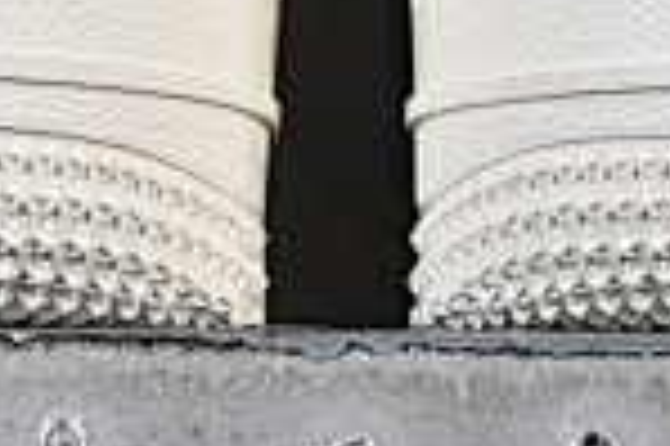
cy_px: -685
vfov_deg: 2.5
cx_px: 355
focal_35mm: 543
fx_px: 10095
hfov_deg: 3.8
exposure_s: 1/80
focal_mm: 50
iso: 160
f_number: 8
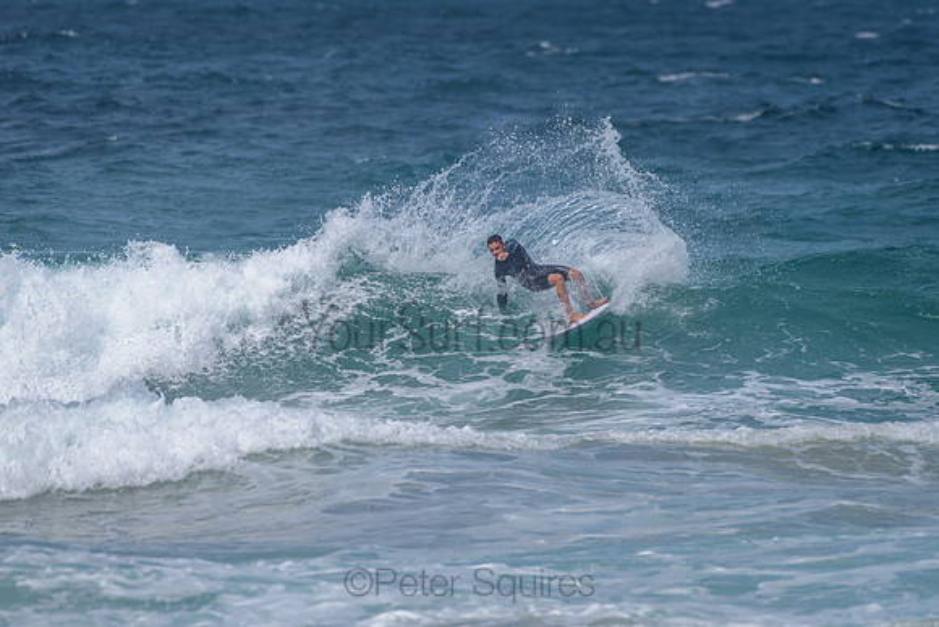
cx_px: 564
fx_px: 16001
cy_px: 259
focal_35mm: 613
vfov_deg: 2.2
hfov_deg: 3.4
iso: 100
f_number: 5.6
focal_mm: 500
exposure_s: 1/2000
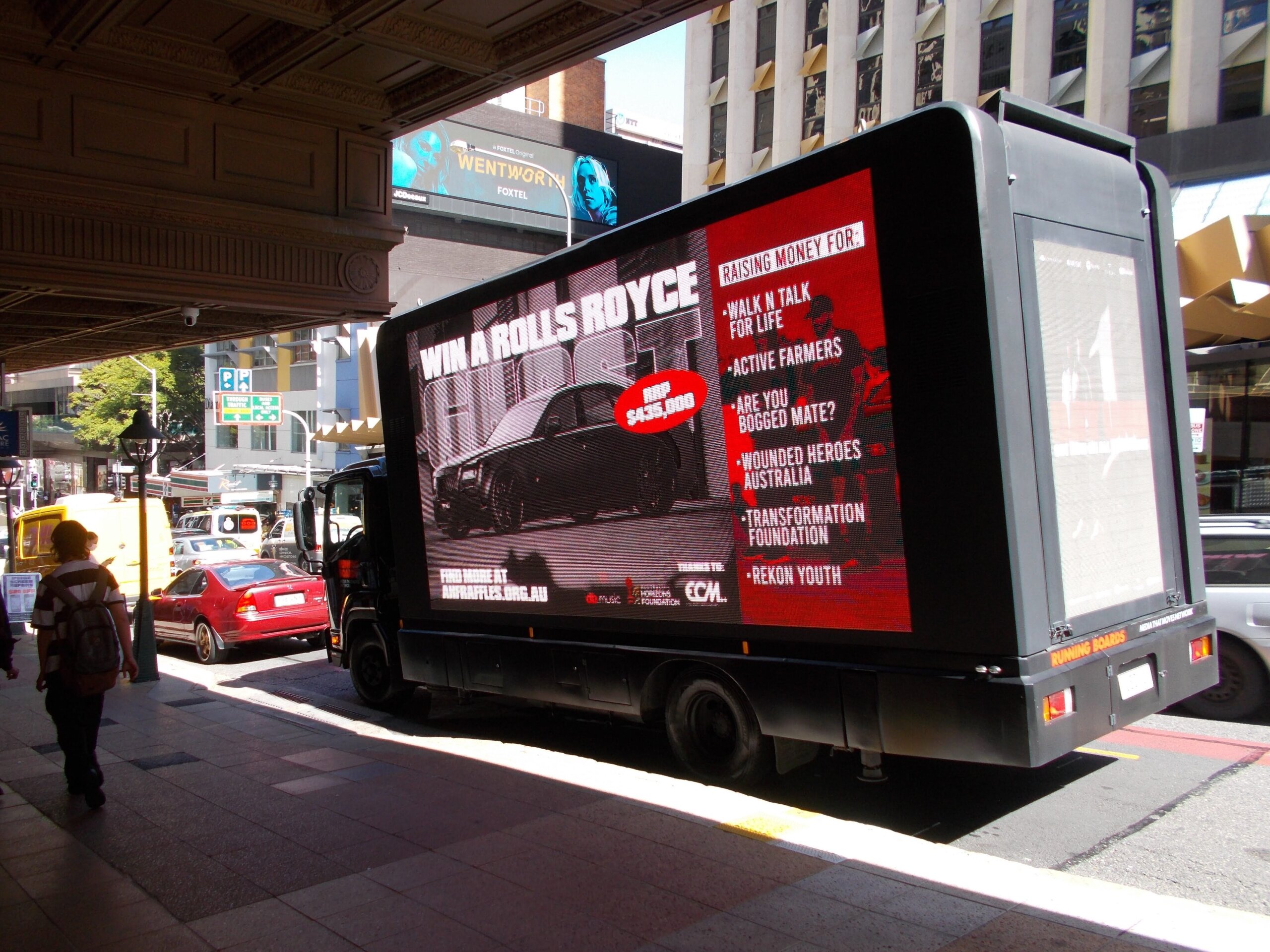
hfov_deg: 67.3
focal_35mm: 26
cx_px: 635
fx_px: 954
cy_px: 476
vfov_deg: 53.1
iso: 80
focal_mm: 4.6
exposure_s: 1/200
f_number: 3.2
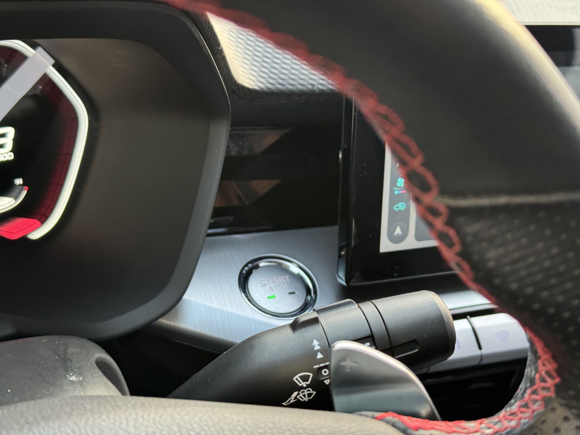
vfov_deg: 30.3
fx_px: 804
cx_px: 290
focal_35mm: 48
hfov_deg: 39.7
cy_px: 218
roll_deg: -10.4
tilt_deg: -30.4
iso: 400
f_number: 1.78
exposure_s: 1/37
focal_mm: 6.76
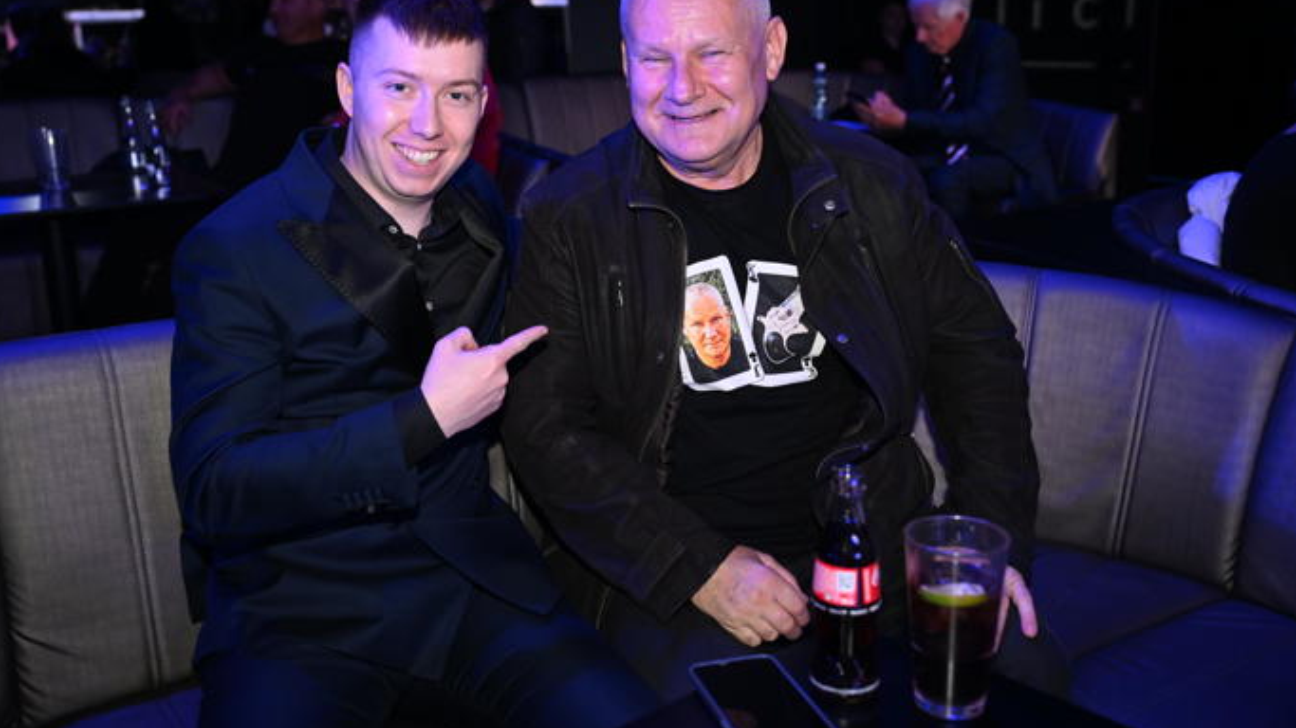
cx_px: 643
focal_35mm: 37
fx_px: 1255
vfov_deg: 32.3
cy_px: 307
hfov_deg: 54.6
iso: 2000
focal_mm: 34.5
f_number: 3.5
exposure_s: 1/125
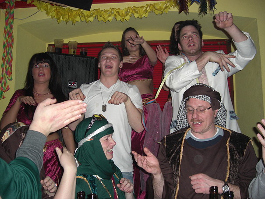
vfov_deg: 37.7
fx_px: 291
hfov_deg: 49.0
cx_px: 132
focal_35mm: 38
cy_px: 100
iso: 200
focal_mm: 7.9
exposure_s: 1/60
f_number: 2.8
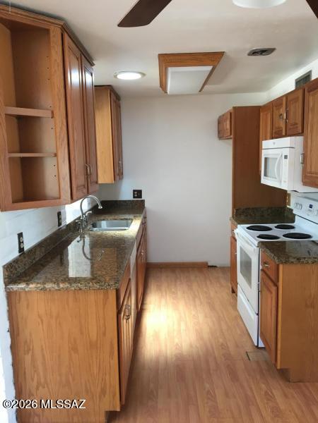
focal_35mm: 29
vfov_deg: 61.7
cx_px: 159
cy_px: 212
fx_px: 355
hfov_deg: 48.2
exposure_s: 1/30
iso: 50
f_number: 2.2
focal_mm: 4.15
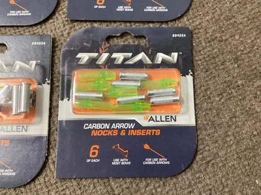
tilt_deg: -80.0
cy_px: 98
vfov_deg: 45.4
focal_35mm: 31
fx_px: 234
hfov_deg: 58.4
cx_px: 130
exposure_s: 1/40
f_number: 2.4
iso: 400
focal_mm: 3.3
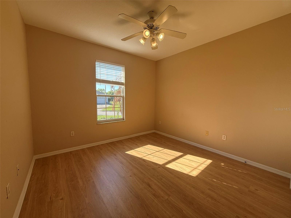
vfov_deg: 85.7
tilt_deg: -4.3
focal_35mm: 14
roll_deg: -1.4
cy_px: 109
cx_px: 146
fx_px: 118
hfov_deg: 102.1
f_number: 2.2
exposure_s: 1/383
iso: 64
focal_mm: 2.22
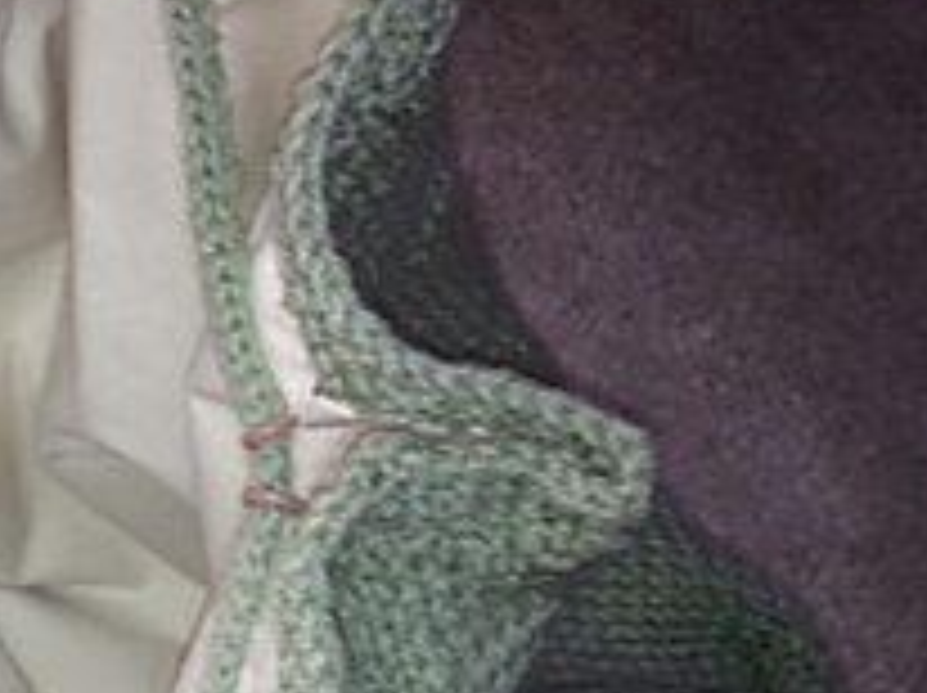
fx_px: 2274
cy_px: 565
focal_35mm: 85
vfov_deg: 17.2
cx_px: -180
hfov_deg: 21.4
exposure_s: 1/23
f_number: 2.4
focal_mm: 4.28
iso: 50
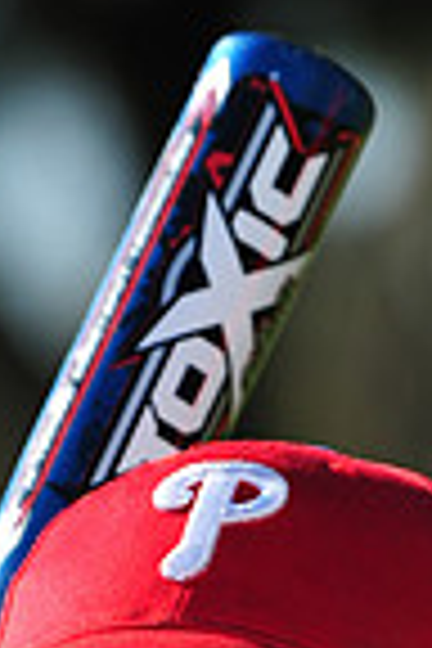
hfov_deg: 2.1
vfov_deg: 3.1
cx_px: 153
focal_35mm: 663
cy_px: 1062
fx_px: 11933
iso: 200
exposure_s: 1/1250
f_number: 4.5
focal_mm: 165
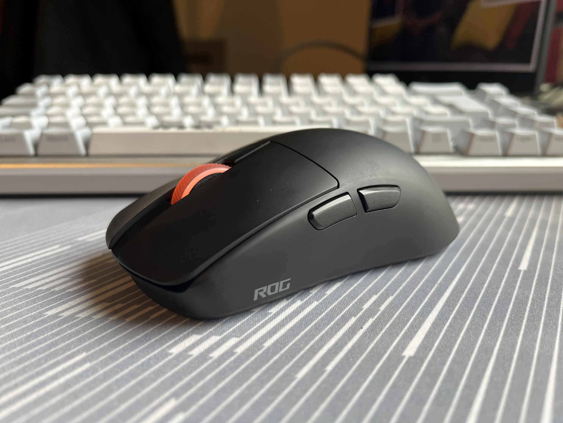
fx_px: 423
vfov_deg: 53.1
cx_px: 282
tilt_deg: -18.2
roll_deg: +0.4
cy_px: 212
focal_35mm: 26
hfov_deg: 67.3
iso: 125
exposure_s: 1/70
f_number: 1.6
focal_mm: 5.1
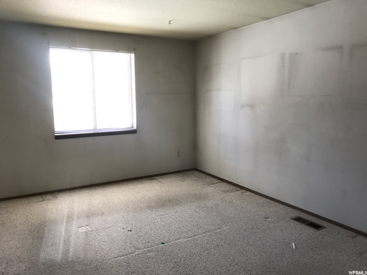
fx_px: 297
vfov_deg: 49.7
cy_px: 138
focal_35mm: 28
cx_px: 184
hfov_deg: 63.4
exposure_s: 1/30
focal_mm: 3.99
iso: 25
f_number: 1.8
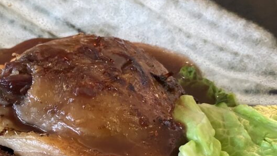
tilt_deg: -65.7
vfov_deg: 20.6
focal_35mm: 55
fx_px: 404
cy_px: 180
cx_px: 50
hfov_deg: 36.4
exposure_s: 1/25
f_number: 1.8
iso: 640
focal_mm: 4.25
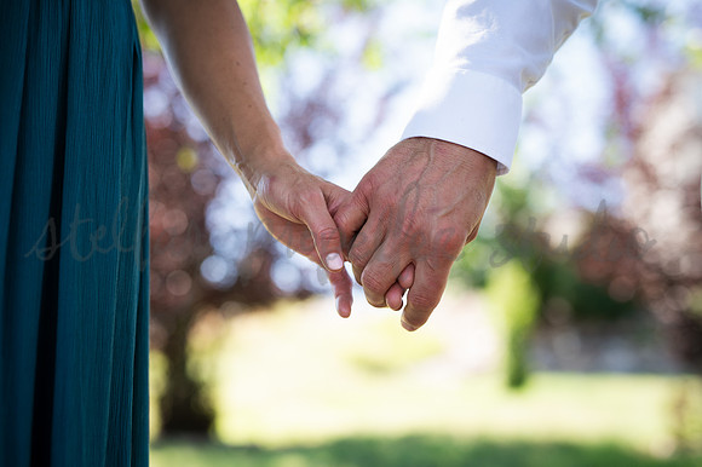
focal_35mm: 50
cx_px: 351
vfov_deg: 27.0
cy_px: 234
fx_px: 974
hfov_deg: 39.6
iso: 100
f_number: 2.2
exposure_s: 1/400
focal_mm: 50
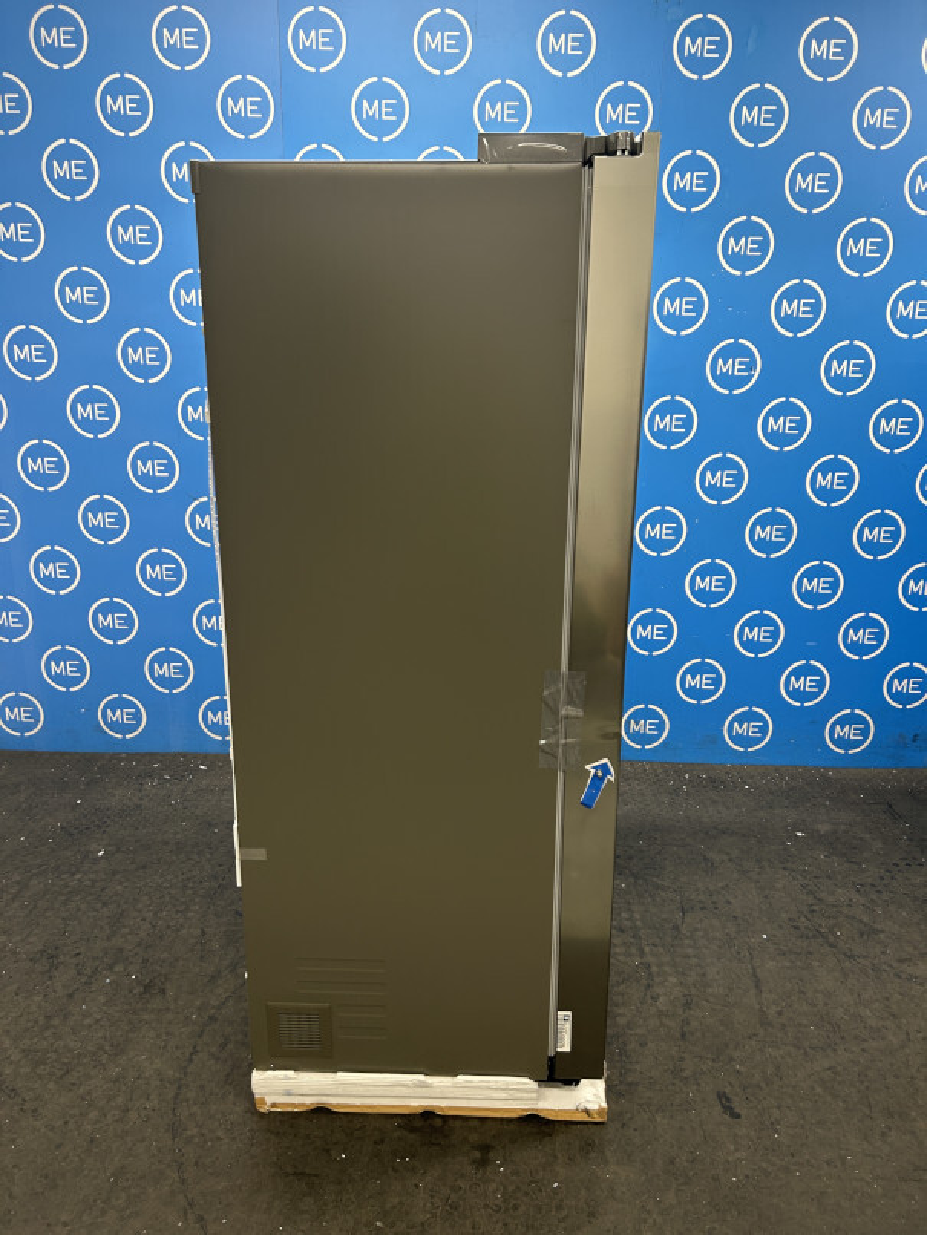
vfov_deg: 67.3
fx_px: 928
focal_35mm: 26
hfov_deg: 53.1
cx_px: 464
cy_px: 618
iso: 125
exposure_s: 1/50
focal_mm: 5.7
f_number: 1.5
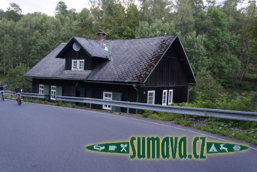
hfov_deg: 57.9
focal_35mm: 33
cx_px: 127
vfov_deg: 40.5
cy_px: 84
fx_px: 232
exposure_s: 1/160
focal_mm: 21
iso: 320
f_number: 4
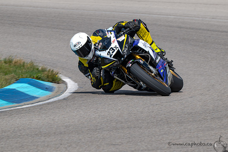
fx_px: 4677
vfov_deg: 1.9
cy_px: 76
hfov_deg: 2.8
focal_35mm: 738
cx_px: 134
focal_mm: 600
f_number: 18
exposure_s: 1/160
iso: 125
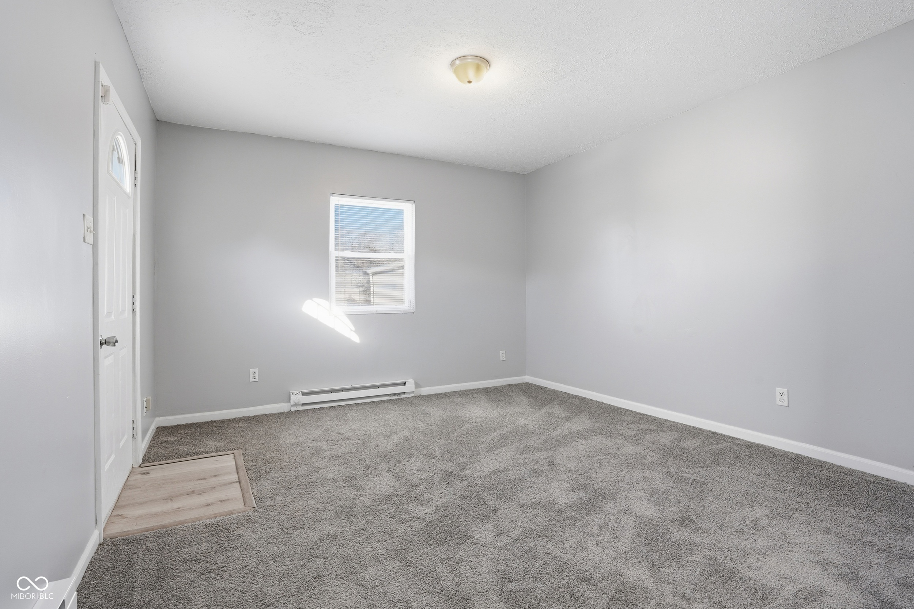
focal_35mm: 16
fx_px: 406
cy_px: 304
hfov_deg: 96.7
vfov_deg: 73.8
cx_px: 457
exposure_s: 1/25
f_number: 9
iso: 250
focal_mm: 16
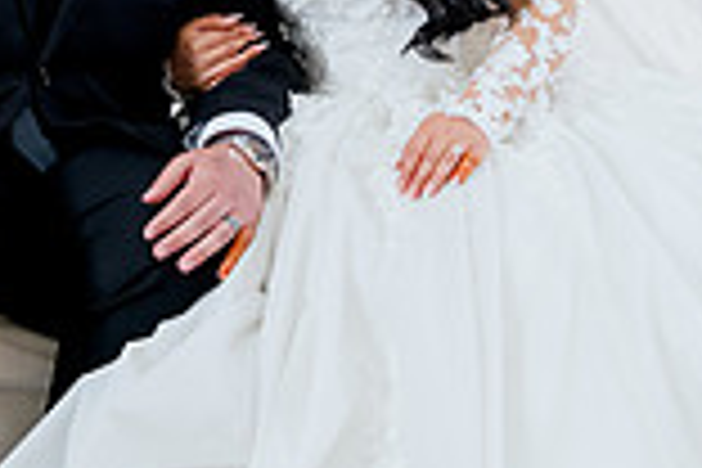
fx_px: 2028
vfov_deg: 13.1
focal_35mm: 104
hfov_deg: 19.6
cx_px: 274
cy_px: 146
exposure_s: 1/160
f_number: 2.8
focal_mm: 28
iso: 800
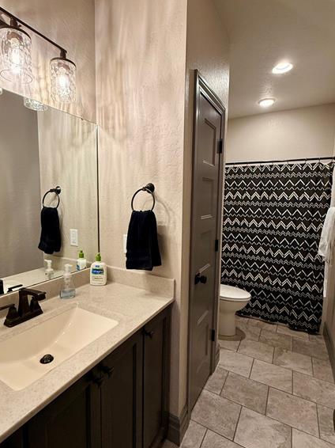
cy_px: 227
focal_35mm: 19
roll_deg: -0.4
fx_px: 245
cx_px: 145
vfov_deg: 84.7
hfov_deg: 68.3
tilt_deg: -7.0
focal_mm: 2.22
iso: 200
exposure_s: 1/120
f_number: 2.2
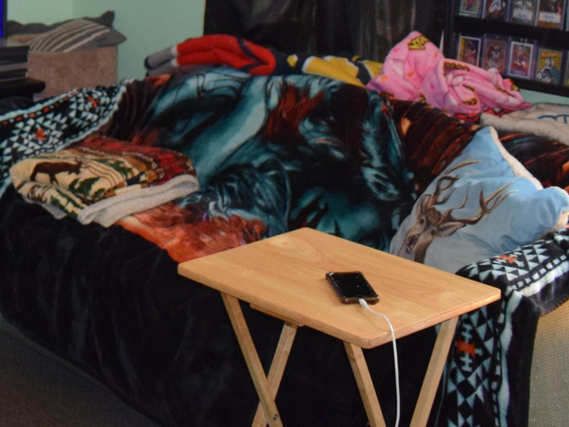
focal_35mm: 79
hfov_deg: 22.6
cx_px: -125
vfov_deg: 17.9
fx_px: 1299
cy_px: -65
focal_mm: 18
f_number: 3.5
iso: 1400
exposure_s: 1/60
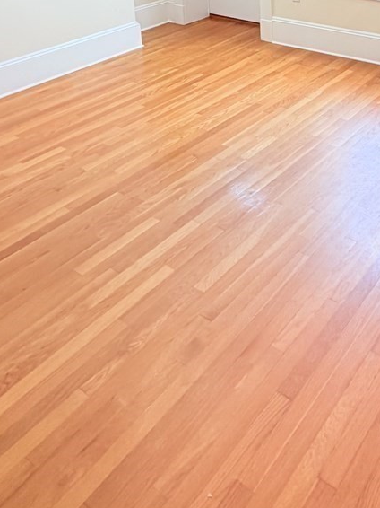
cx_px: 327
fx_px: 557
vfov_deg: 42.3
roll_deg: +1.4
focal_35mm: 38
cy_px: -1
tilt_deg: -14.4
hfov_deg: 35.9
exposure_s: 1/120
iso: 160
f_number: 2.2
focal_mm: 2.22
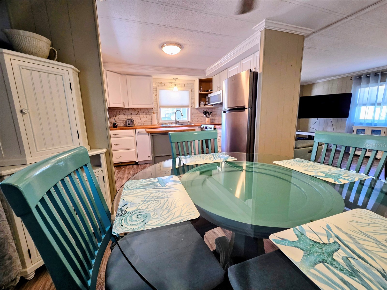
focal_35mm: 13
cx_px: 194
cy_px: 145
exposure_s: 1/60
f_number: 2.2
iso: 160
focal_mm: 2.2
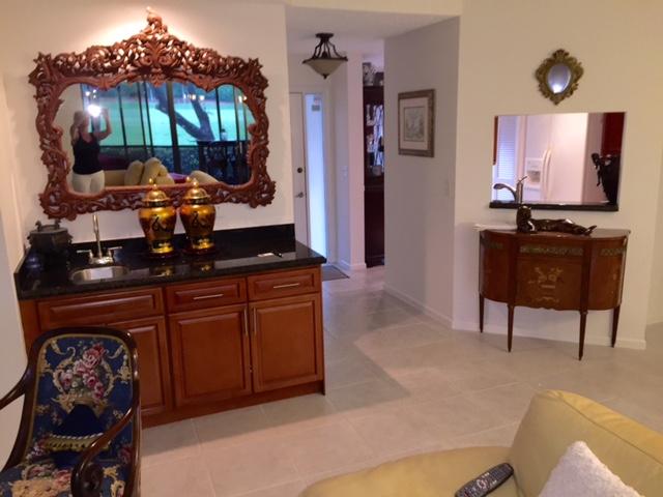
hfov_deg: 61.7
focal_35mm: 29
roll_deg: +0.8
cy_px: 248
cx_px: 332
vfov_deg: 48.2
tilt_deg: -11.8
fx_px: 555
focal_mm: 4.15
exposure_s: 1/20
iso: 80
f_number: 2.2
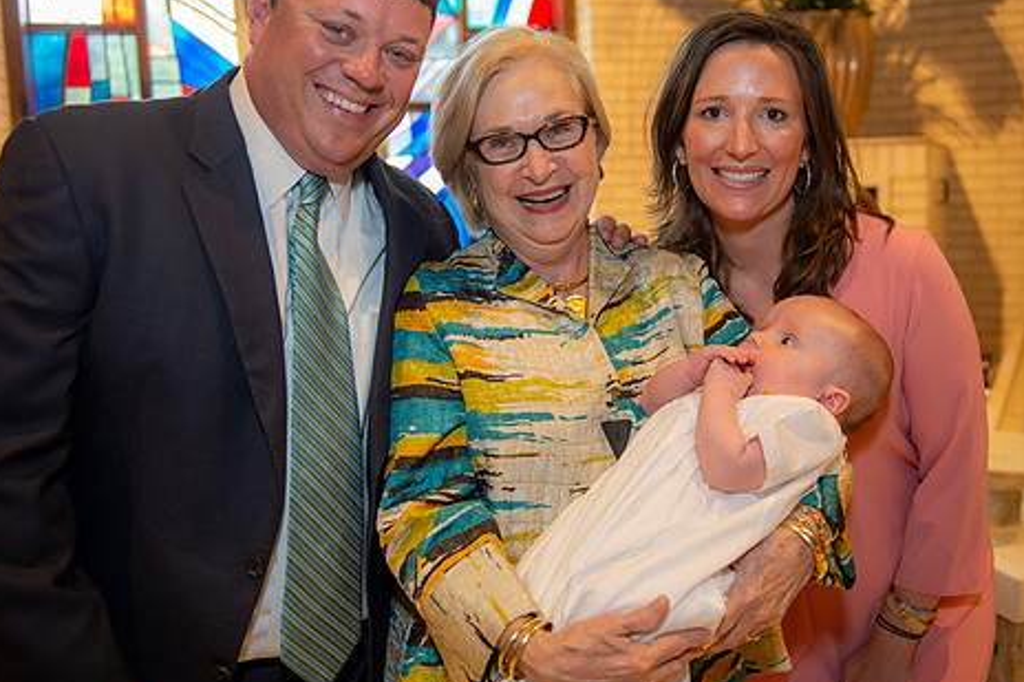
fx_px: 995
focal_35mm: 35
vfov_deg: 37.8
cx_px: 556
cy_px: 294
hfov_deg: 54.4
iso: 1000
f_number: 2.8
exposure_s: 1/100
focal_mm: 28
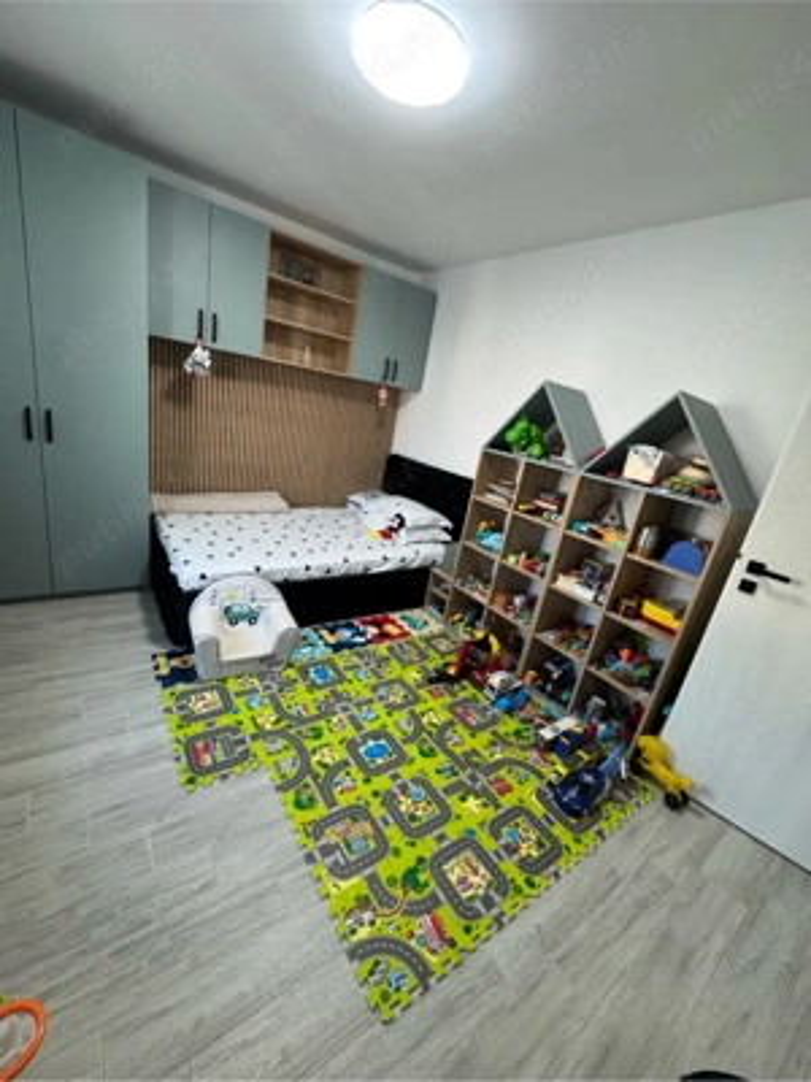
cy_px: 541
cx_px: 406
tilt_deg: -16.4
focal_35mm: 14
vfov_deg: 102.1
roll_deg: -10.7
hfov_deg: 85.7
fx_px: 437
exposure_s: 1/100
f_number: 2.2
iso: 250
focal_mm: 2.22
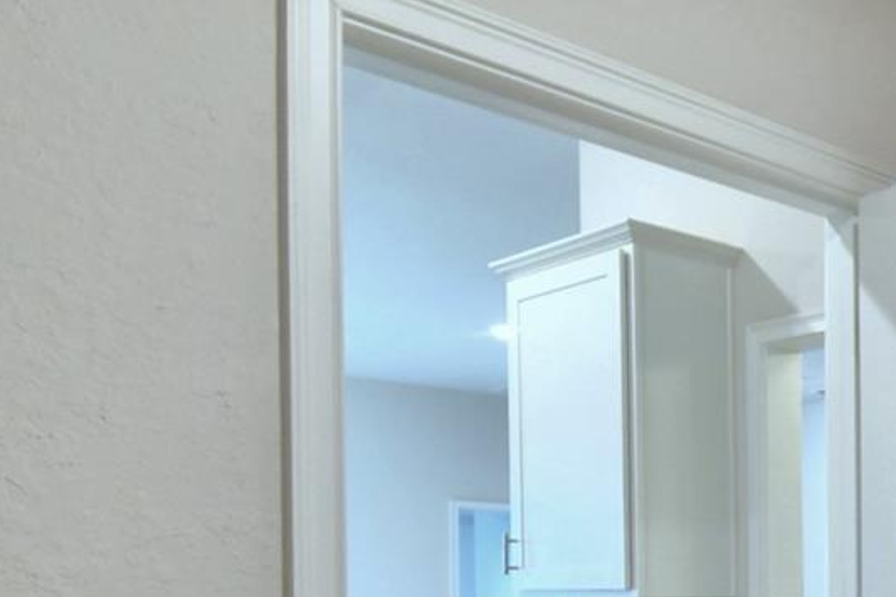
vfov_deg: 28.0
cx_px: 1079
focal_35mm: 45
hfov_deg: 34.7
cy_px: 600
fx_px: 1120
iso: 400
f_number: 4.5
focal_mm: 10
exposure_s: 1/50
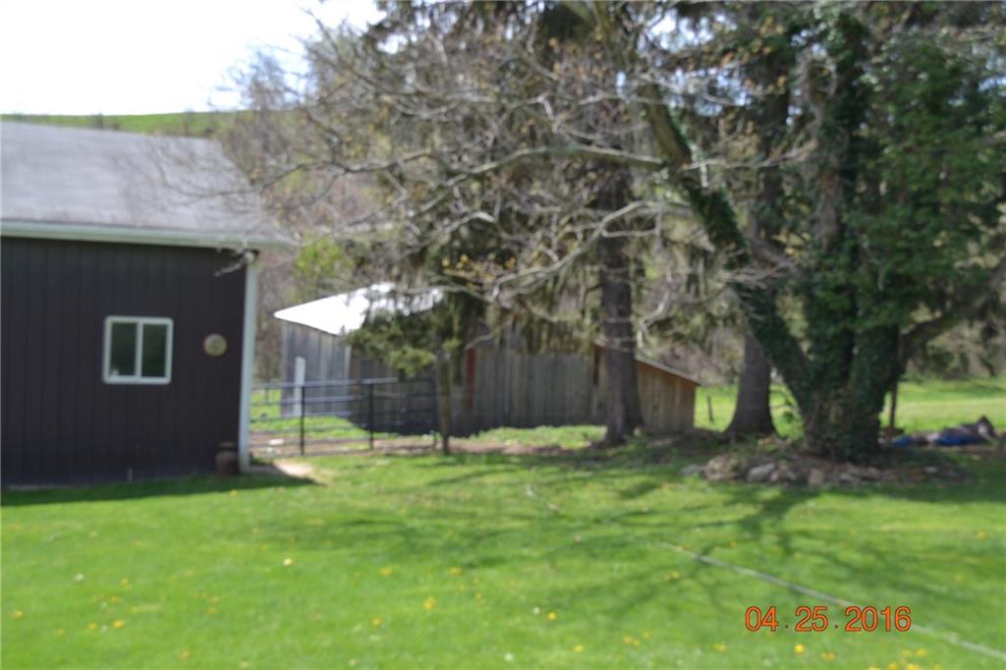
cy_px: 335
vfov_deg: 31.9
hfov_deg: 46.4
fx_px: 1173
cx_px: 503
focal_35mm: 42
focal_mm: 28
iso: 100
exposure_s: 1/160
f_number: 6.3
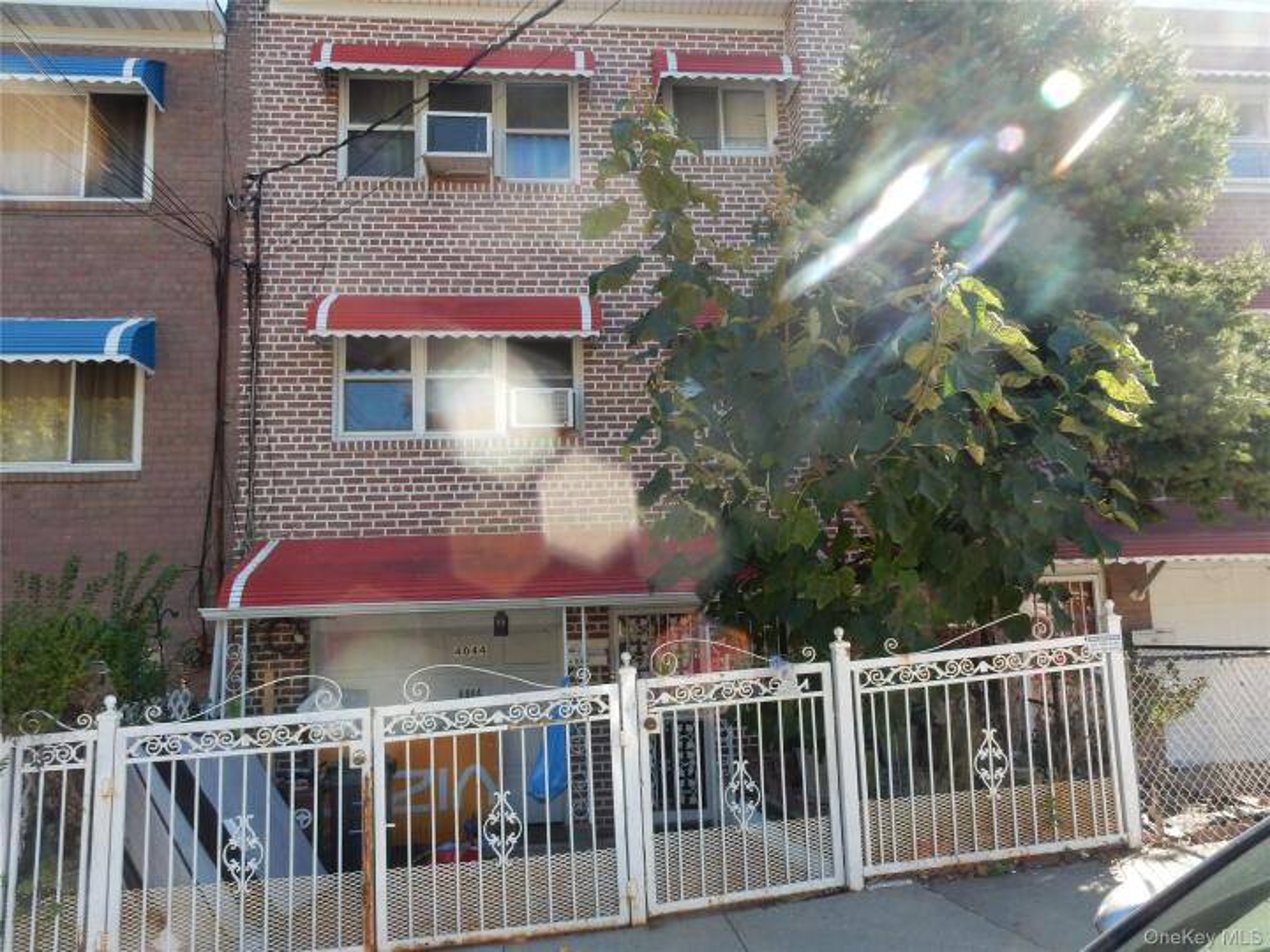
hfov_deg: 69.4
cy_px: 476
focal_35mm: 25
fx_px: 917
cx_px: 635
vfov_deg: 54.9
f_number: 4.8
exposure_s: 1/125
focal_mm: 4.5
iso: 125
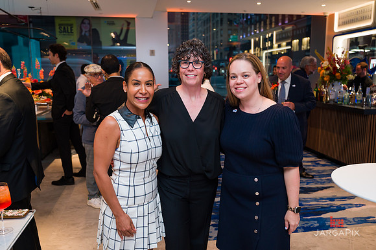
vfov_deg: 42.7
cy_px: 125
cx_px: 188
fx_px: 320
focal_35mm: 31
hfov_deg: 60.8
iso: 800
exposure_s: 1/160
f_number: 3.2
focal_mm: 29.5
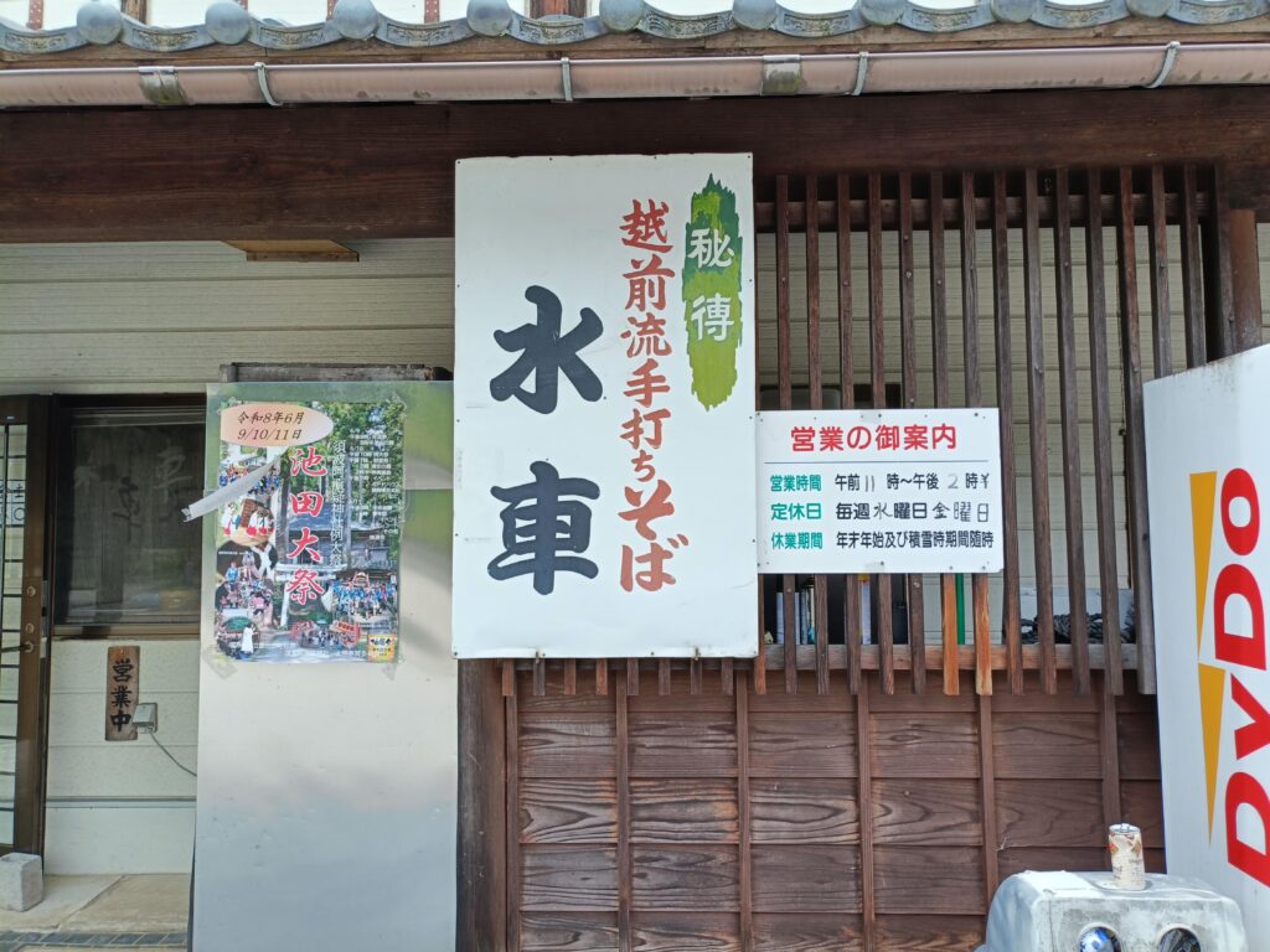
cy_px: 476
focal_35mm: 25
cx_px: 635
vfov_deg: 54.9
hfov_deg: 69.4
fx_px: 917
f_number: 1.7
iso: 50
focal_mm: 4.7
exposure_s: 1/274
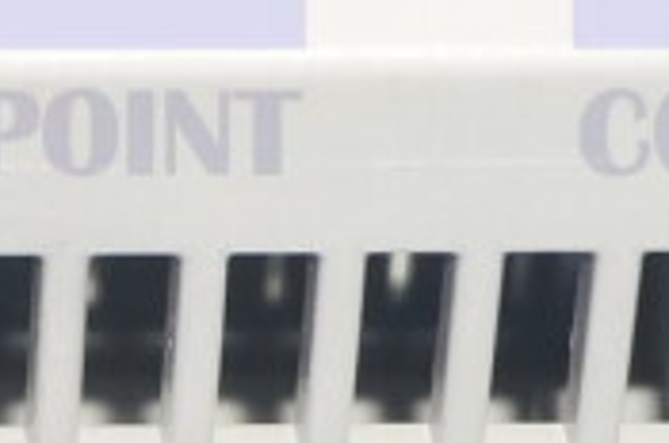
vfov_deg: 3.0
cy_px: 243
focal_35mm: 462
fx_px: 8570
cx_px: -344
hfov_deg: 4.4
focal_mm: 42
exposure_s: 1/100
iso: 800
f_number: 5.6
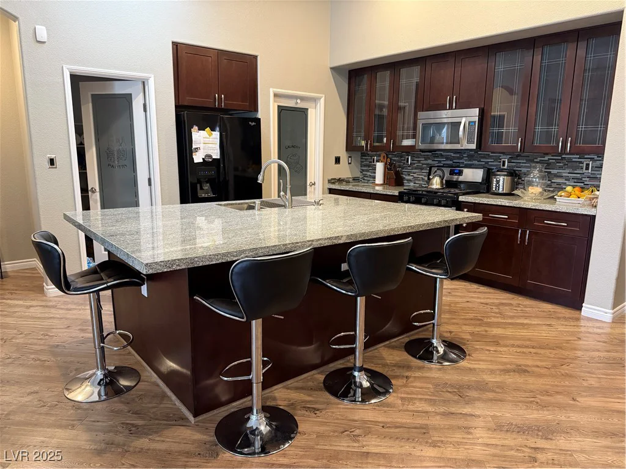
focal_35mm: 24
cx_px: 313
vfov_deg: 56.8
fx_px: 434
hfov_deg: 71.6
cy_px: 234
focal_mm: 6.76
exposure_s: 1/60
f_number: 1.78
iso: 500
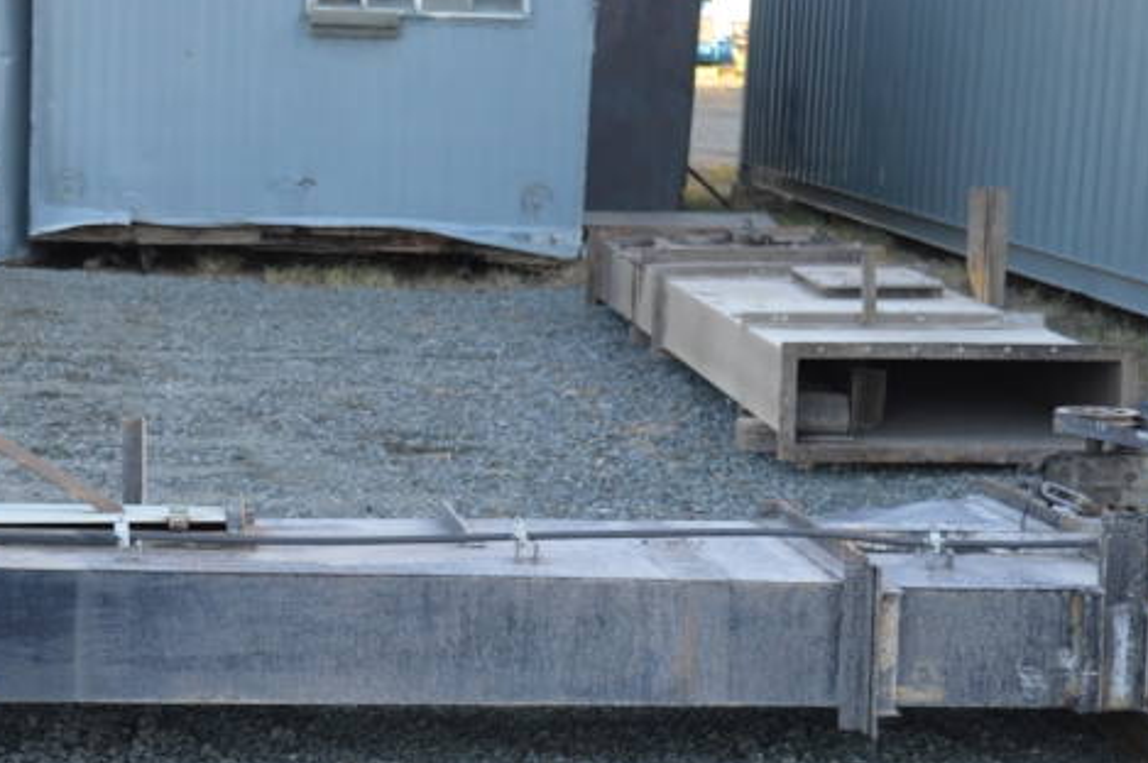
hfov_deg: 21.1
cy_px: 666
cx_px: 289
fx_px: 3059
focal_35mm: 96
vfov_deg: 14.1
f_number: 5.6
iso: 220
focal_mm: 30
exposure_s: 1/125
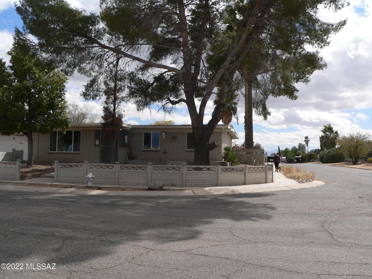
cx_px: 186
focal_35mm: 36
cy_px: 140
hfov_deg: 51.4
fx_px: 387
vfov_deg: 39.7
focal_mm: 6
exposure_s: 1/500
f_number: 5.2
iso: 80
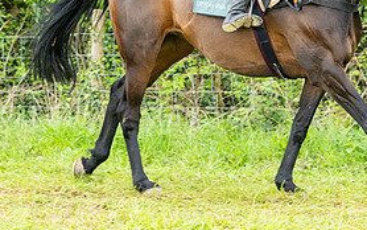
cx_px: 299
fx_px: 2692
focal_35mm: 269
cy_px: 0
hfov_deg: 7.8
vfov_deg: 4.9
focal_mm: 82
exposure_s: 1/400
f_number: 5
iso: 400
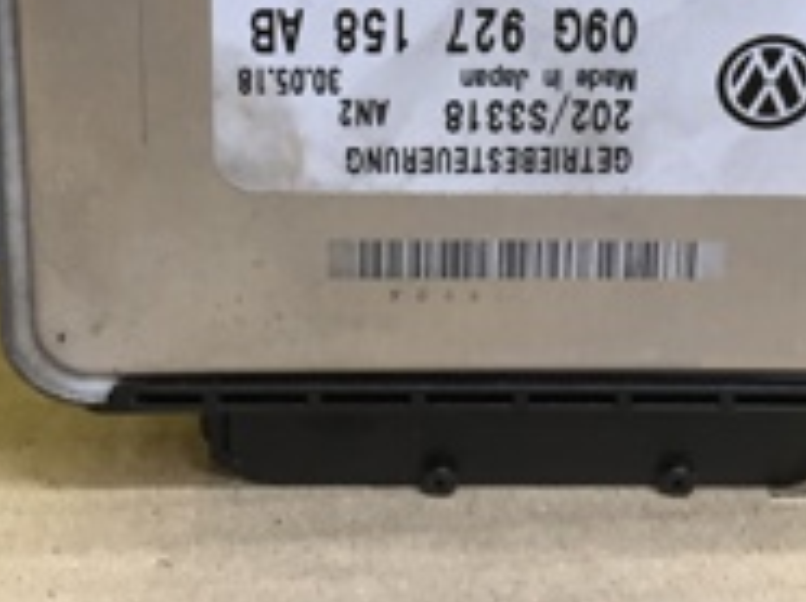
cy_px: -286
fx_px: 2325
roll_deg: -1.5
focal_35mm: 100
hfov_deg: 19.7
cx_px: 459
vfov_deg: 13.9
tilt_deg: -21.7
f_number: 2.2
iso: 50
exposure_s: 1/33
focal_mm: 4.15
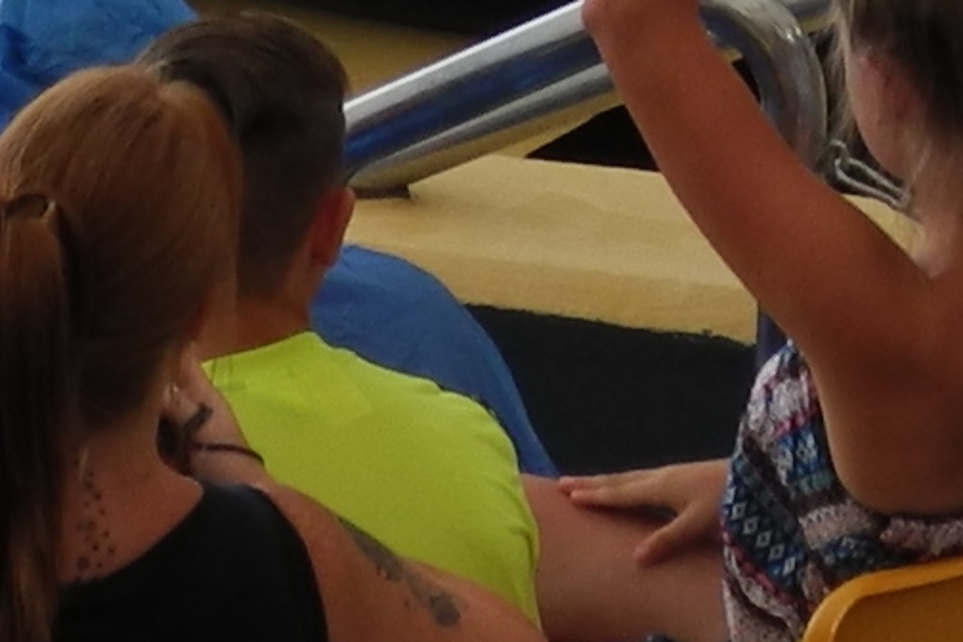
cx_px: 1366
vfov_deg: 2.9
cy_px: -1477
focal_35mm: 459
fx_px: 12277
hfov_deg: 4.5
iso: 100
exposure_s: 1/250
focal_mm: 13
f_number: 3.5
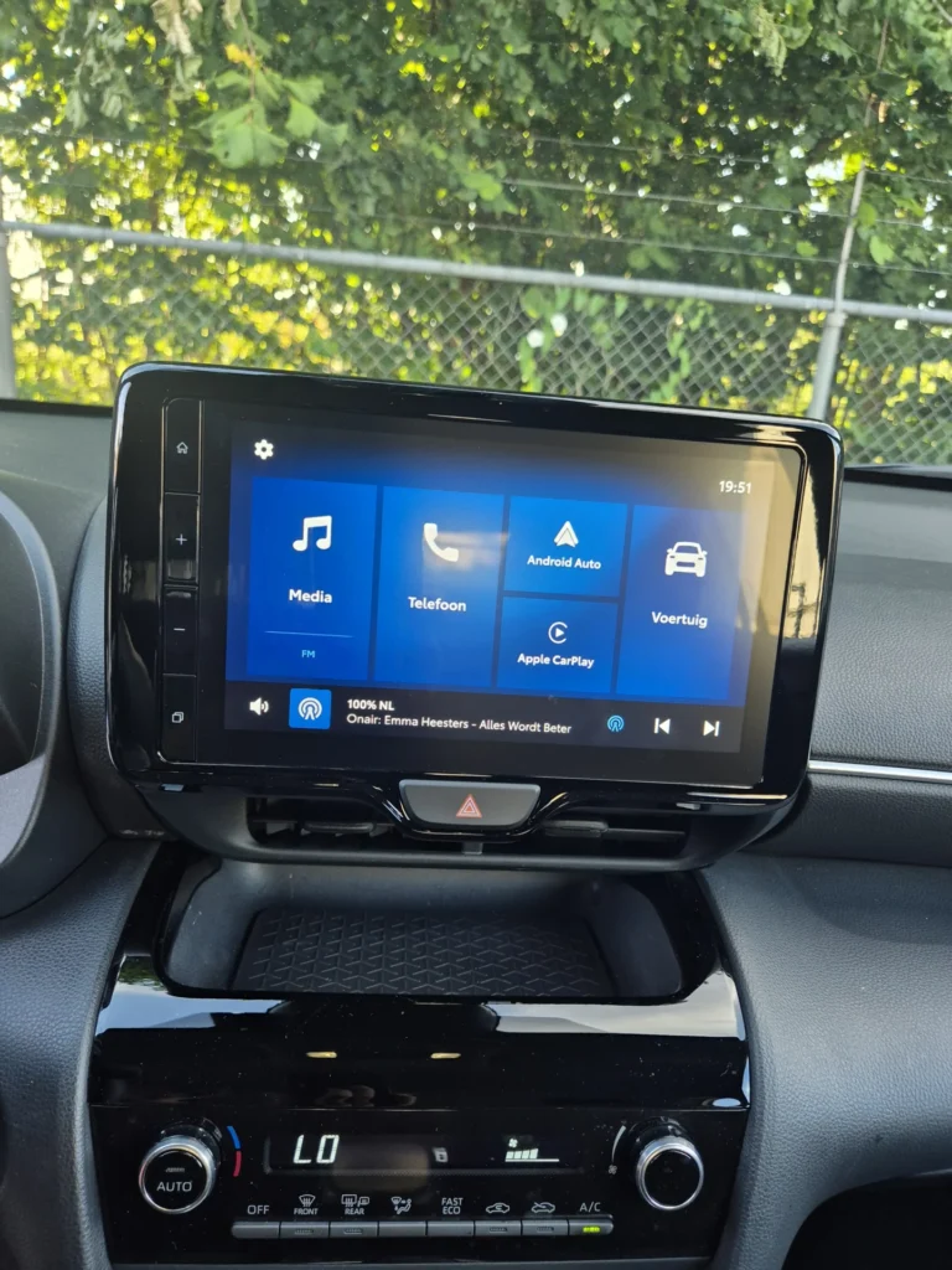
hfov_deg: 58.9
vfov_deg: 73.9
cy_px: 635
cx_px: 476
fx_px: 843
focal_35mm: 23
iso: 125
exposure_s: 1/100
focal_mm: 5.4
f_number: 1.8
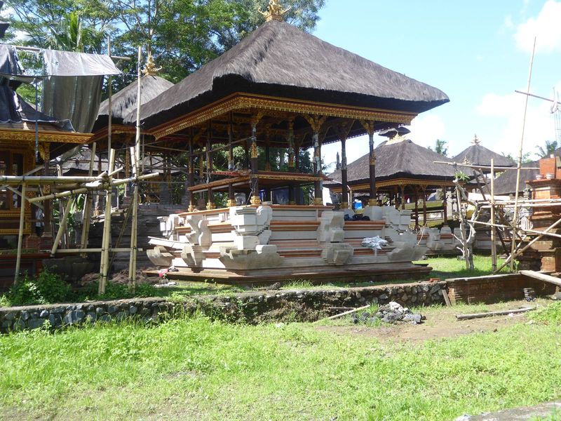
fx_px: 681
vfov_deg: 34.3
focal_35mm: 42
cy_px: 210
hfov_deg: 44.8
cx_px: 280
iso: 80
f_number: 3.8
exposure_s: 1/200
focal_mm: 7.2
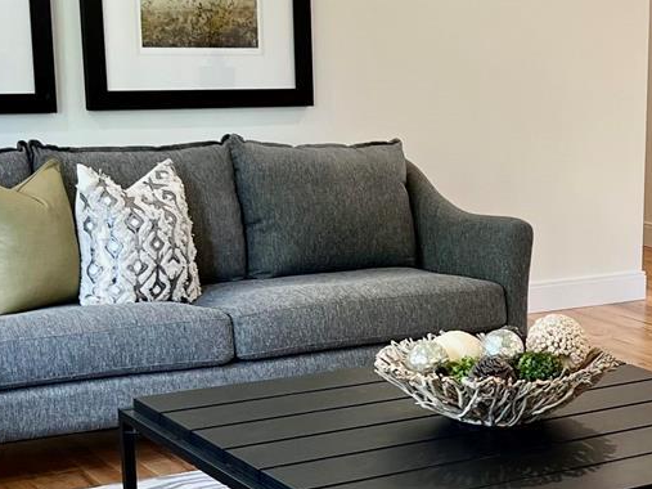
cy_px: 399
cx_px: 665
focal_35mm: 82
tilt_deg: -15.3
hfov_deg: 22.8
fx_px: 1544
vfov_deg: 17.8
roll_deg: -2.0
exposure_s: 1/120
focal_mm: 5.7
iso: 80
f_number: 1.5
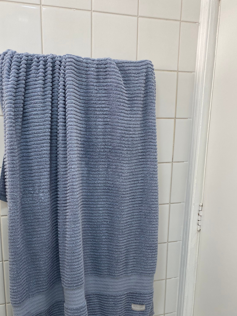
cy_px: 210
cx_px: 92
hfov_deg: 40.5
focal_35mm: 35
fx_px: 320
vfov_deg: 51.7
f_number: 1.8
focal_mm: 4.25
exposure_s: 1/120
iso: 64
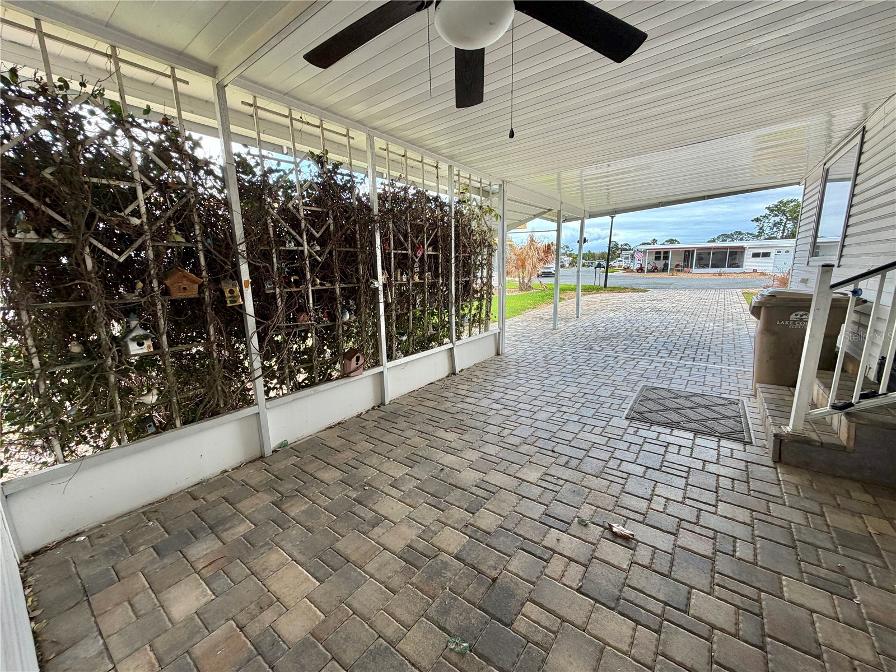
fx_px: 362
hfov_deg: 102.1
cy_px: 336
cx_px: 448
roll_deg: +1.7
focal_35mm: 14
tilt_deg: -11.3
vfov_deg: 85.7
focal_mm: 2.22
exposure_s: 1/135
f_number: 2.2
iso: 40
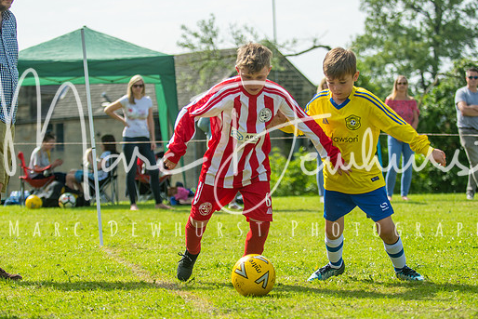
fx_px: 1687
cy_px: 155
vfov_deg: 10.8
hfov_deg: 16.1
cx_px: 258
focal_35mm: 127
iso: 250
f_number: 3.2
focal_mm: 75
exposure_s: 1/3200
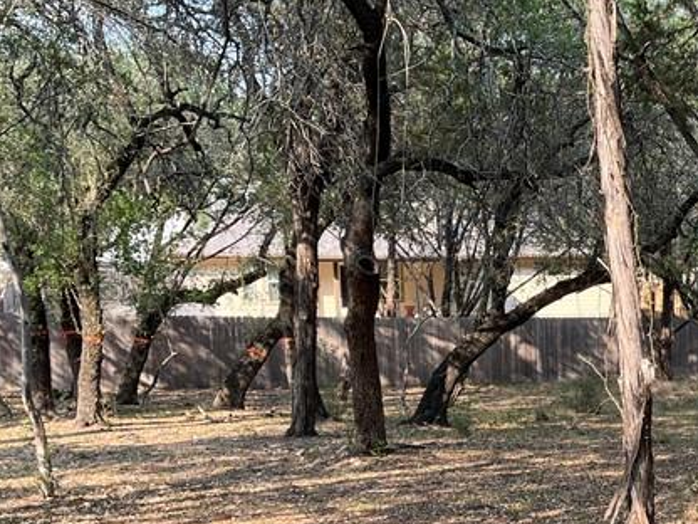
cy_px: 417
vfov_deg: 22.6
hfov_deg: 27.3
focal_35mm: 64
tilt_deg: -10.2
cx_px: 802
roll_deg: +0.0
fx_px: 1291
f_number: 1.6
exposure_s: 1/459
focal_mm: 5.1
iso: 50
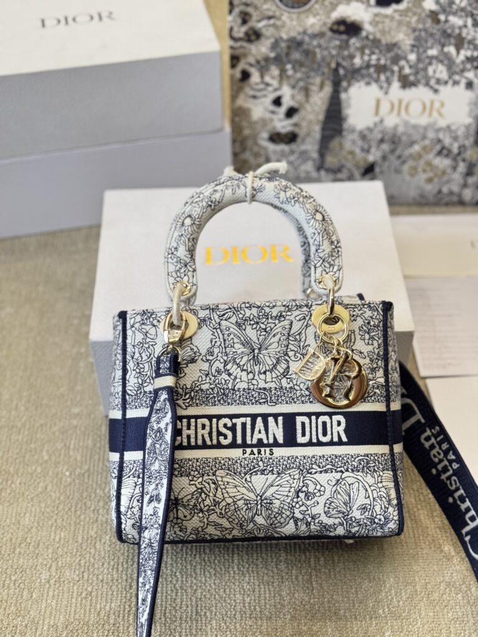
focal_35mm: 48
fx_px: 884
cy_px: 318
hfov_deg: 30.3
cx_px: 239
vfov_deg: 39.7
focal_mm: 6.76
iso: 250
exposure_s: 1/50
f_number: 1.78
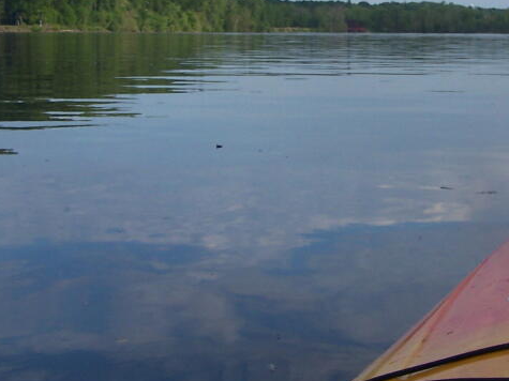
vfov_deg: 17.8
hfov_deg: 23.0
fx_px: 1205
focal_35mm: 82
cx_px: 492
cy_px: 71
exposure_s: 1/640
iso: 80
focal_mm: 6.3
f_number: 4
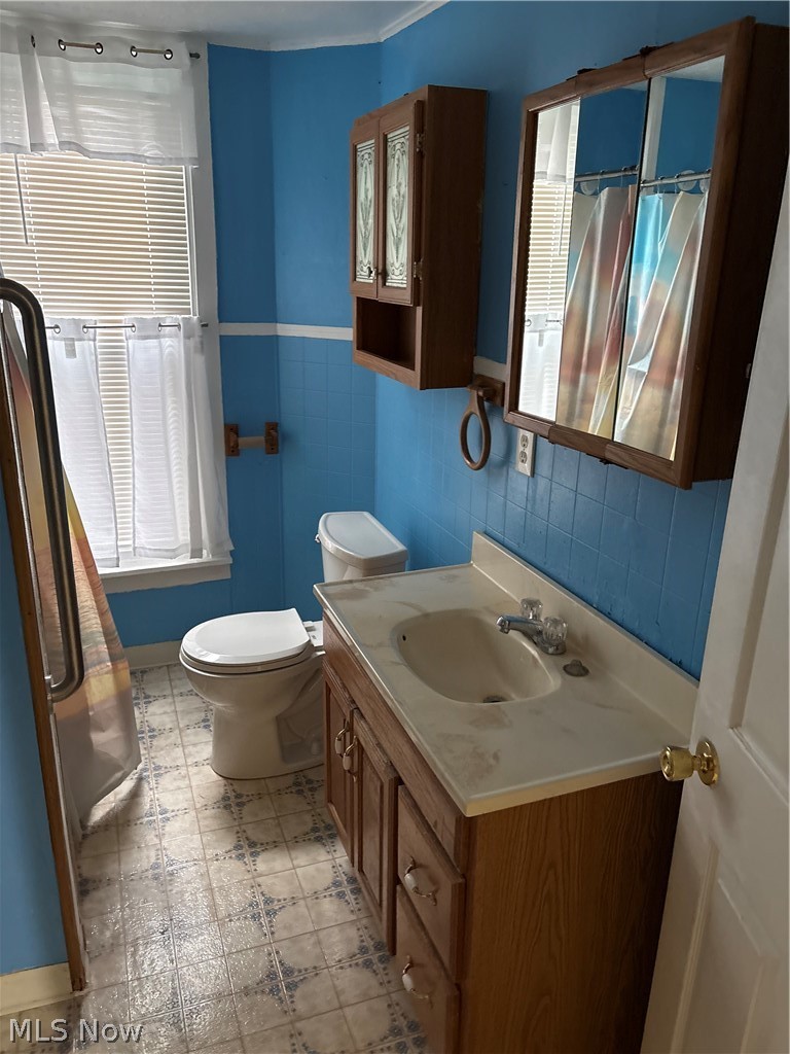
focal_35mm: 26
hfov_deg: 53.1
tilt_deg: -18.3
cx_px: 395
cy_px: 527
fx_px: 791
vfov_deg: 67.3
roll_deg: -1.3
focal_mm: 5.96
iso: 500
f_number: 1.6
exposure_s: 1/40
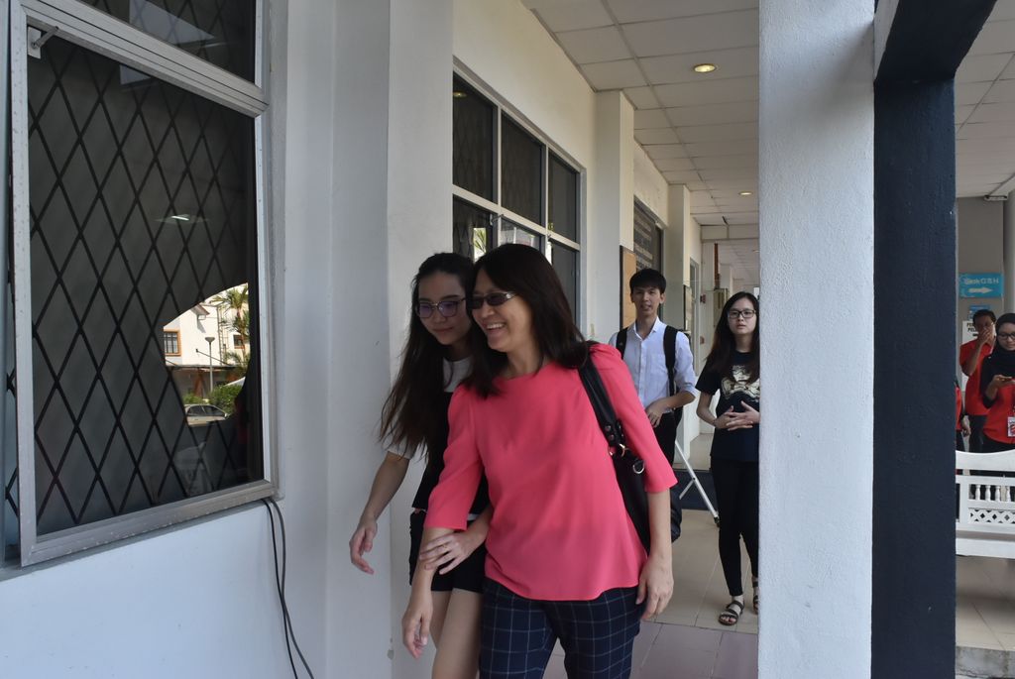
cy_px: 340
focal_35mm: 30
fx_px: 847
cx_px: 508
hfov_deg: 61.9
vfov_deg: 43.7
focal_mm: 20
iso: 1000
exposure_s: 1/200
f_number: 11
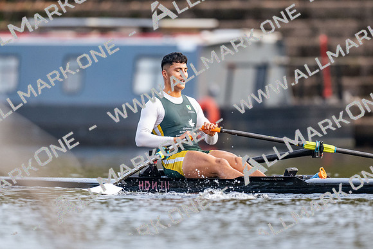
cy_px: 124
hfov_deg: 2.3
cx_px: 186
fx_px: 9332
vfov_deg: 1.5
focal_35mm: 900
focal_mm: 600
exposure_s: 1/2500
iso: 2000
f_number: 4
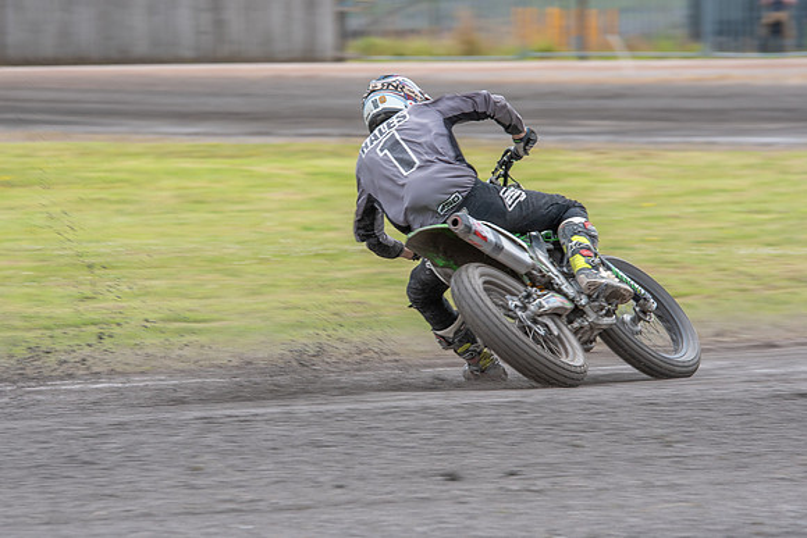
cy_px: 267
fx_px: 6890
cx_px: 378
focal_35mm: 307
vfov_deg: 4.5
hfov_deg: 6.7
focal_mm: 200
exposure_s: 1/250
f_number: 8
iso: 160
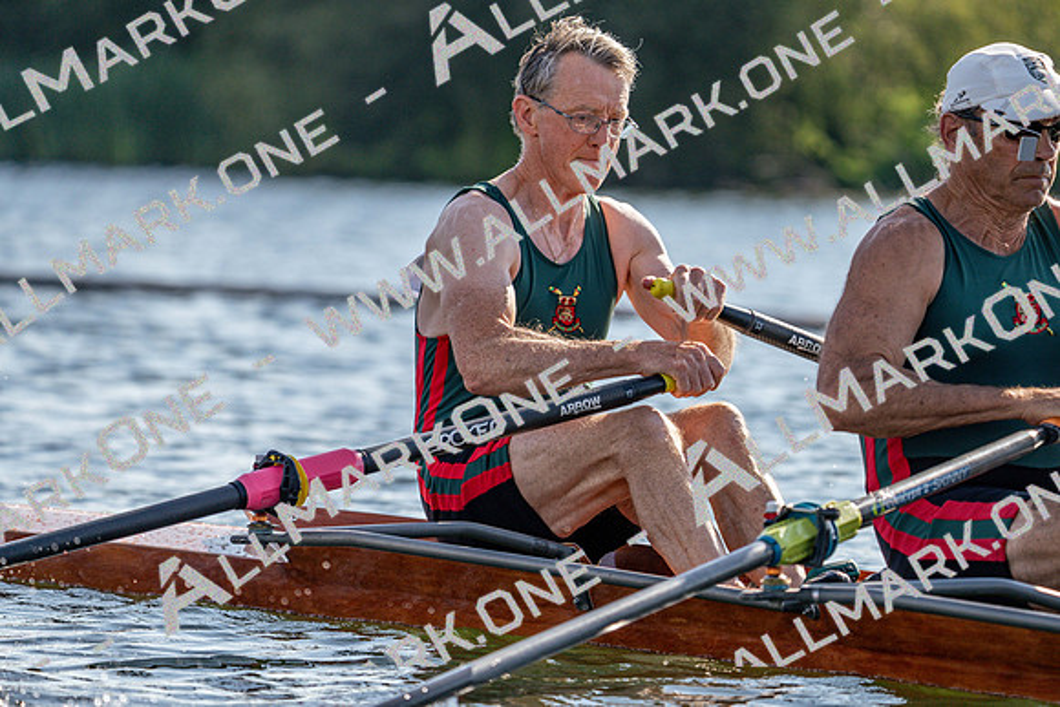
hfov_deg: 6.9
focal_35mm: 300
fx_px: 8835
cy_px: 354
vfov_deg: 4.6
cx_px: 530
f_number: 6.3
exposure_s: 1/1600
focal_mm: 300
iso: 250
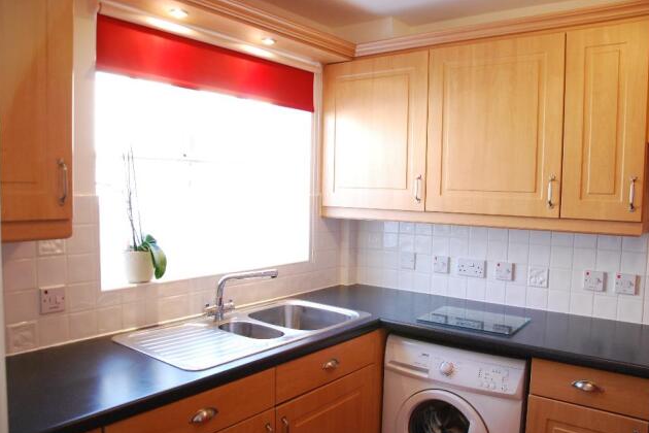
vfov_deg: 46.4
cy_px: 224
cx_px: 334
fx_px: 505
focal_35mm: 28
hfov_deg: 65.5
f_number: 3.5
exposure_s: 1/40
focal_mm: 18
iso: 800
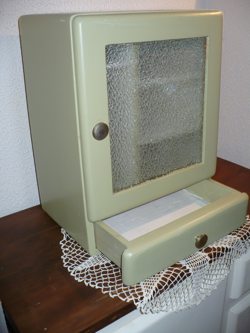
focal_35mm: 37
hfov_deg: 38.7
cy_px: 166
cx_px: 125
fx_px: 356
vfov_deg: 50.1
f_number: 2.8
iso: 100
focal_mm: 6.1
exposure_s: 1/30
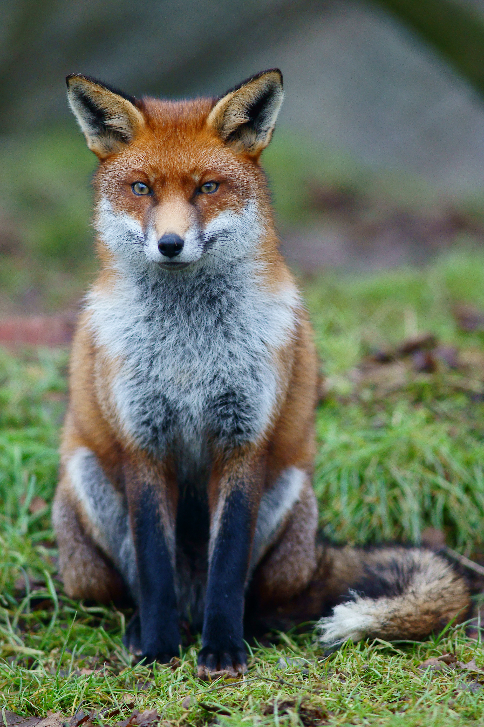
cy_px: 364
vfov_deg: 4.6
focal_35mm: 450
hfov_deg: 3.1
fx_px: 9084
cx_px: 242
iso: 800
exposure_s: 1/200
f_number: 3.5
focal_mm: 300
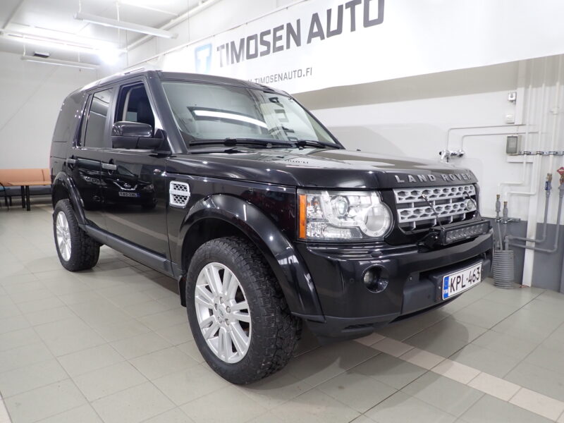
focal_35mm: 25
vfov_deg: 54.9
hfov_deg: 69.4
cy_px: 212
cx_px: 282
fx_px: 407
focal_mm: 4.5
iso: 200
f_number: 2
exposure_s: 1/60
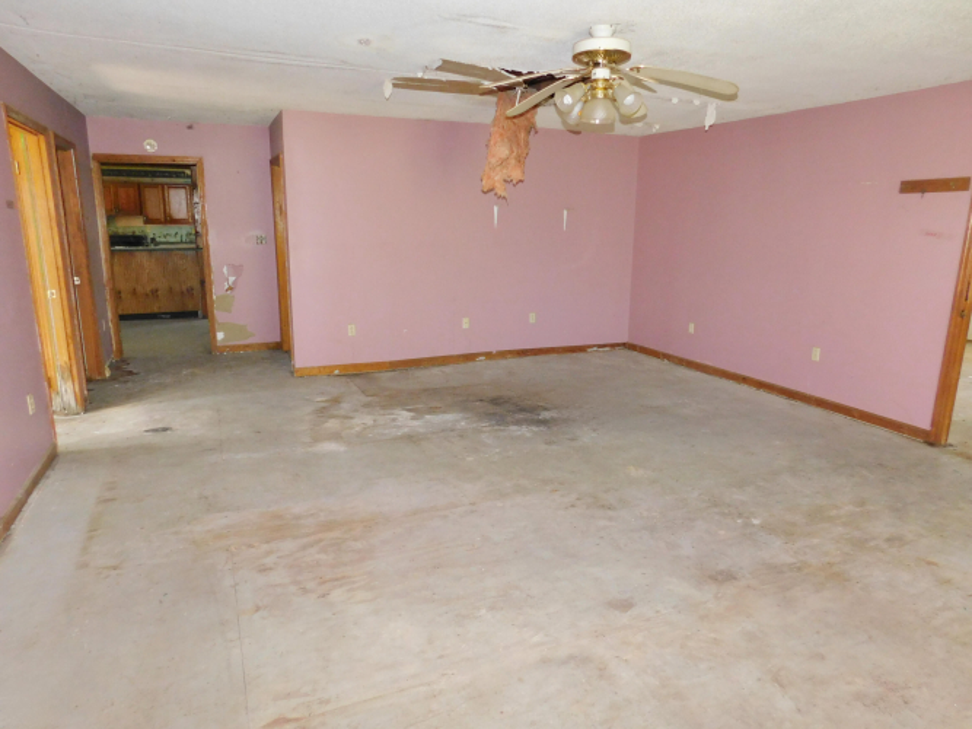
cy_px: 364
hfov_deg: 73.9
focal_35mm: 23
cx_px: 486
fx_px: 646
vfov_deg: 58.9
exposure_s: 1/30
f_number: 3
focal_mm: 4
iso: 320
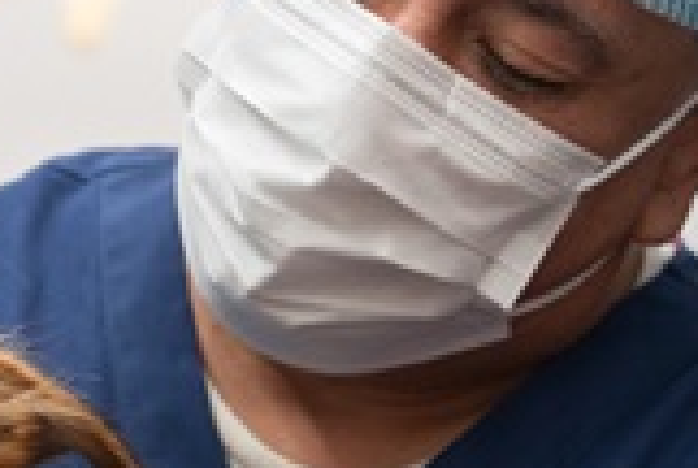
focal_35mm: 273
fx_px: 5303
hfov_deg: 7.5
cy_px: 719
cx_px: 74
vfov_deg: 5.0
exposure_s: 1/125
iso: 800
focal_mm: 55
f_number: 2.8
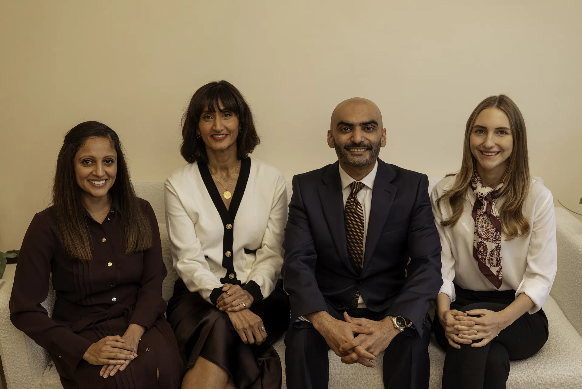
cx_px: 291
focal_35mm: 40
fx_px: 647
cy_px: 194
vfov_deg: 33.4
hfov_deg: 48.4
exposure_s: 1/250
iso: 320
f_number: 4
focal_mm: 40
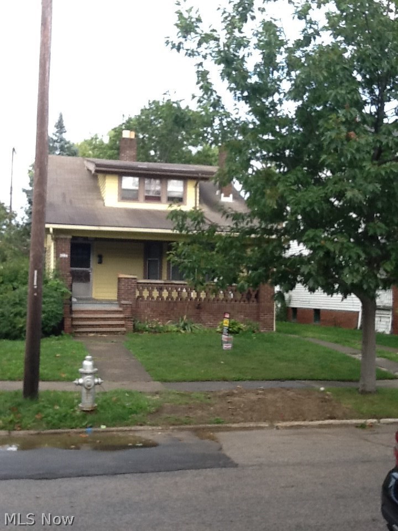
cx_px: 199
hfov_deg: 32.9
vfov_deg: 42.9
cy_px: 266
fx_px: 675
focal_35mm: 44
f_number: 2.4
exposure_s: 1/197
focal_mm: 2.03
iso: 40
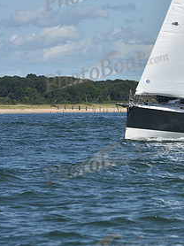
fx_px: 2853
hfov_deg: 3.7
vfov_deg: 4.9
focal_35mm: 402
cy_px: 103
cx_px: 215
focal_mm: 200
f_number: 9
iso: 250
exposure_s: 1/1250
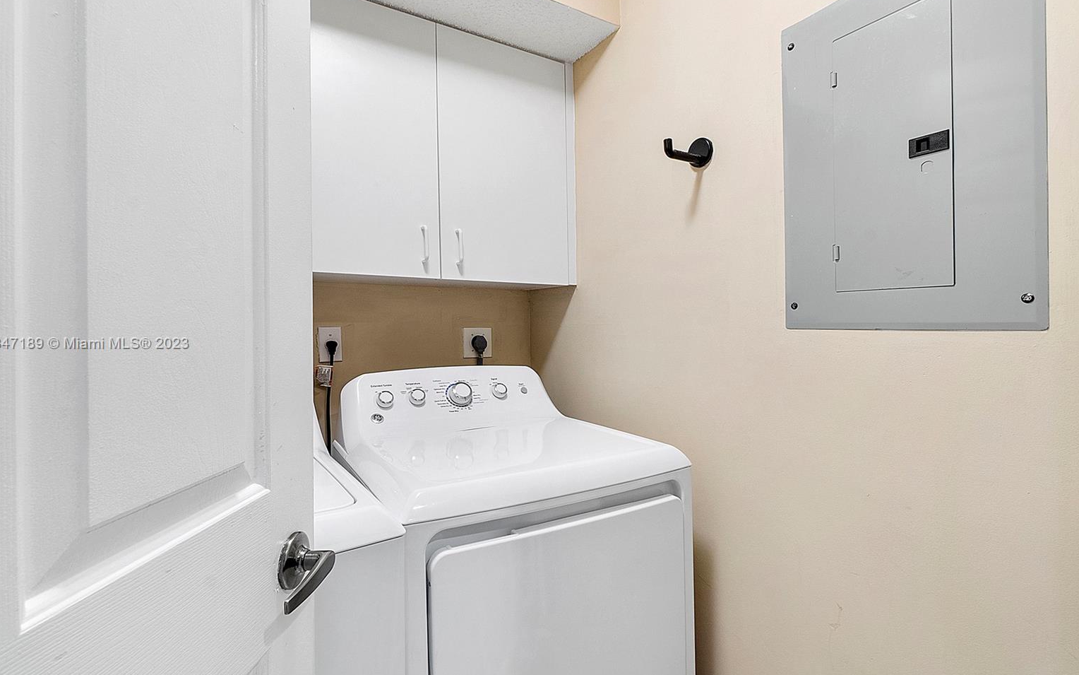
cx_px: 527
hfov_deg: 97.8
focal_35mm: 16
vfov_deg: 71.2
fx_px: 470
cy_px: 344
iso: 160
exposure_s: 1/4
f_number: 11
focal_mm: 10
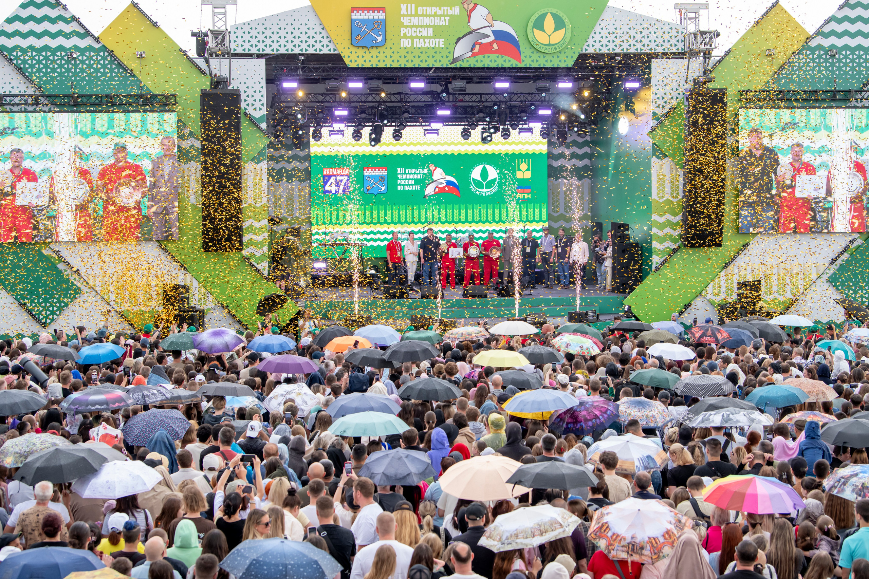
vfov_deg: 18.7
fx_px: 1763
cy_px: 290
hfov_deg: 27.7
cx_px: 434
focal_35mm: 73
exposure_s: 1/640
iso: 800
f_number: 4.5
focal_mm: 70
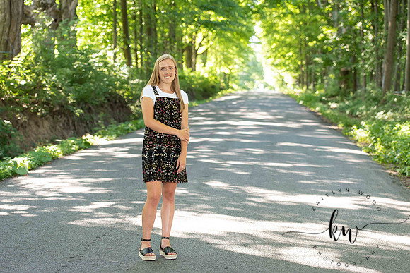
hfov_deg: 25.4
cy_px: 136
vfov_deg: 17.1
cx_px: 205
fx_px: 911
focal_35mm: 80
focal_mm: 80
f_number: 3.5
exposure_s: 1/200
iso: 640
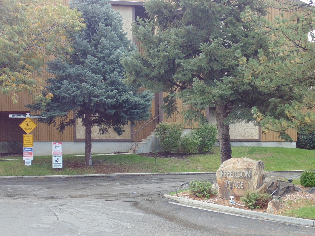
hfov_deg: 23.5
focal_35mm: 83
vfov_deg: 17.7
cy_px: 164
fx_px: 755
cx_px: 182
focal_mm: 9.5
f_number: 3.9
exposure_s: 1/60
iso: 80
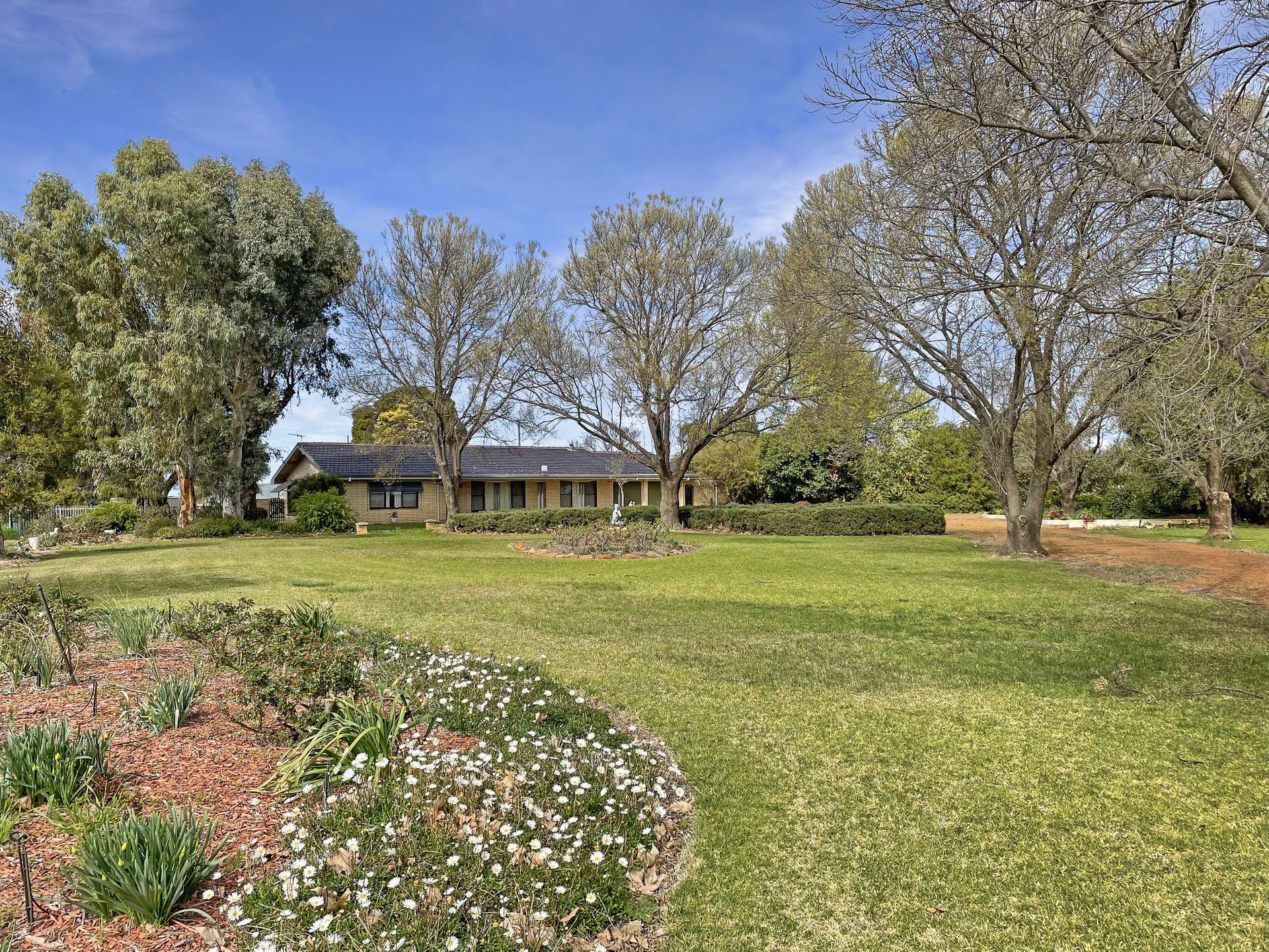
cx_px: 634
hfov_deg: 67.3
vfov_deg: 53.1
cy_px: 476
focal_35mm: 26
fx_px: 953
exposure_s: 1/2681
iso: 32
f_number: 1.6
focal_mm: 4.2
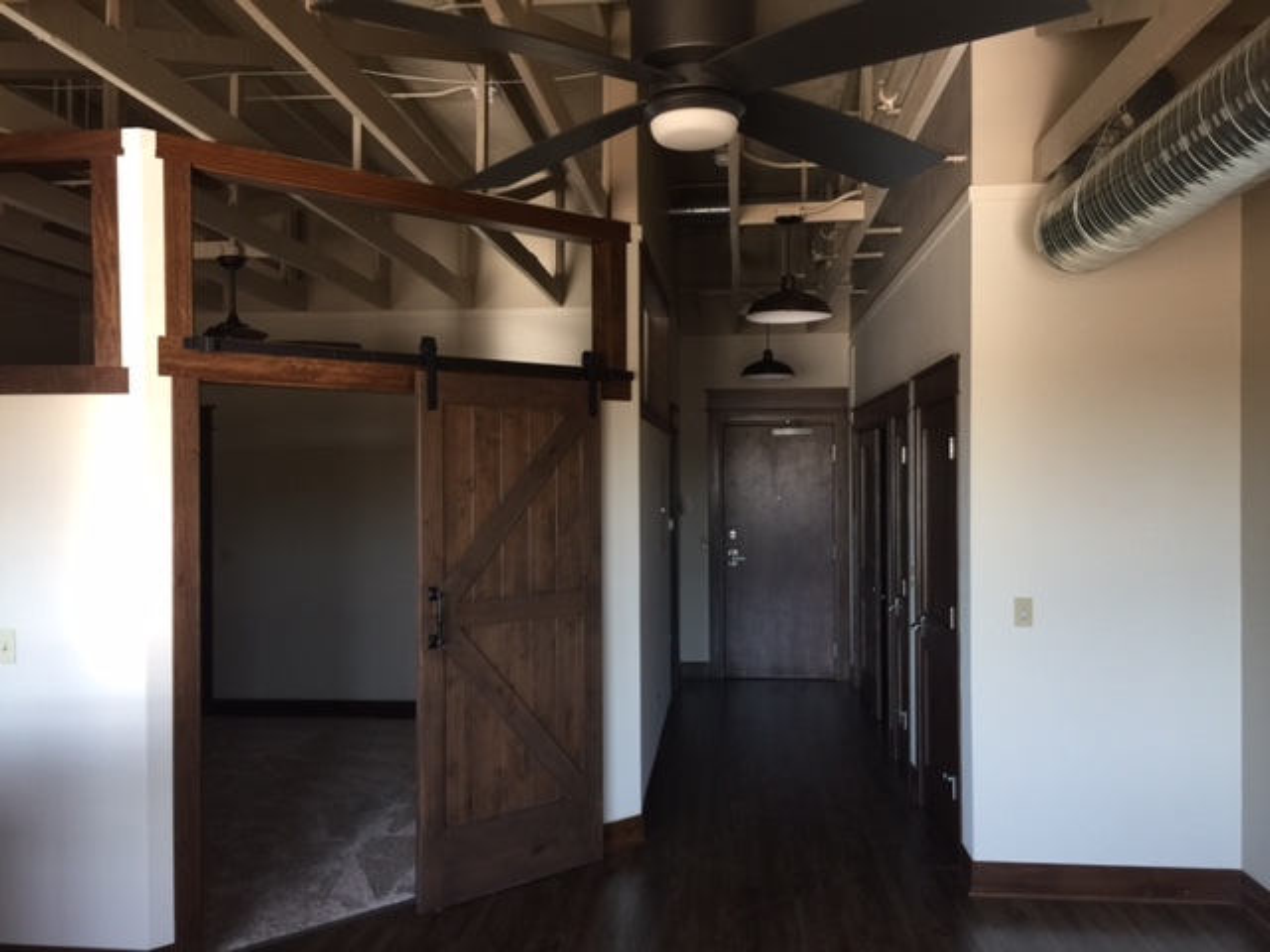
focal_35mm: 29
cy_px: 476
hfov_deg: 61.7
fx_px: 1064
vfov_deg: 48.2
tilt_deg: +0.8
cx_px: 635
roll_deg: -0.8
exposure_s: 1/15
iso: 32
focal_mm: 4.15
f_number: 2.2
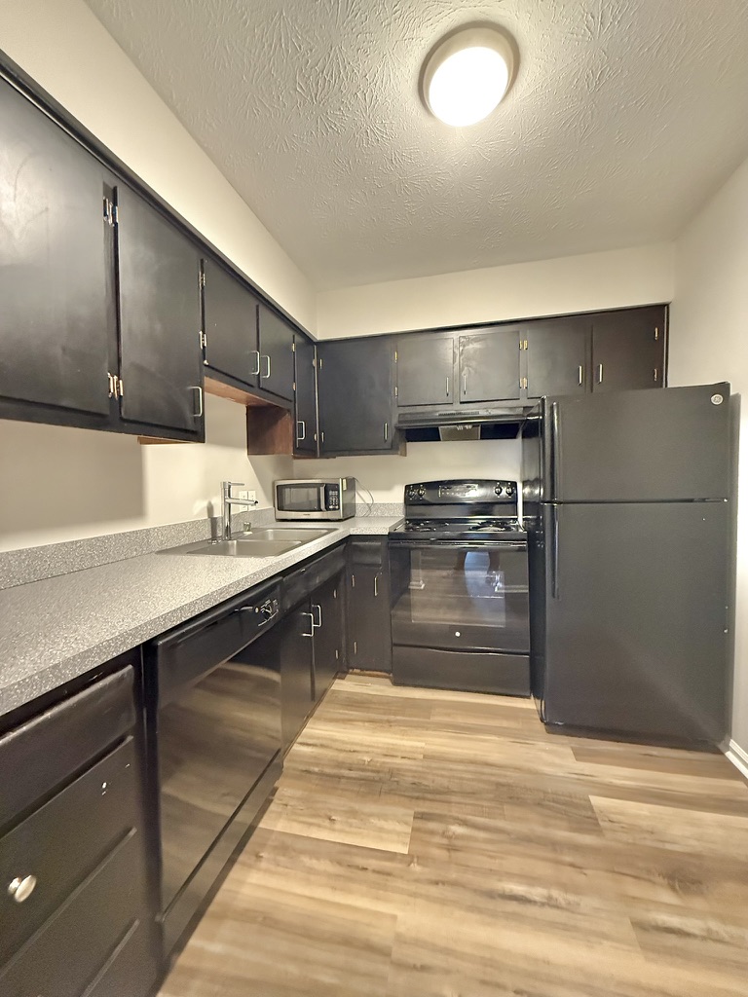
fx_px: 403
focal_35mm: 14
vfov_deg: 102.1
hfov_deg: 85.7
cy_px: 498
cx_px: 374
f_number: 2.2
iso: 1000
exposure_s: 1/40
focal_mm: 2.22
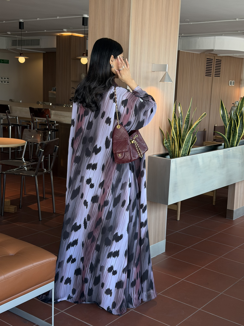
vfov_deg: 39.7
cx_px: 122
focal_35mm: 48
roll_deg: -2.4
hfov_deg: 30.3
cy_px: 163
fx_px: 451
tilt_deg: -10.0
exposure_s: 1/193
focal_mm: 6.76
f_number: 1.78
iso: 50
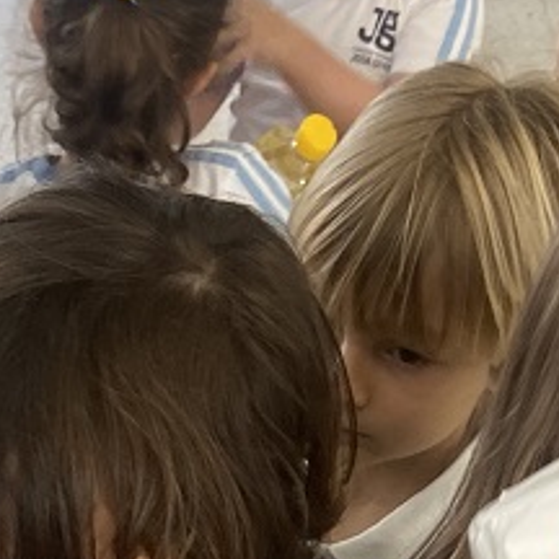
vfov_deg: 13.5
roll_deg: +0.7
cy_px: 983
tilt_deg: -38.4
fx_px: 2138
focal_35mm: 117
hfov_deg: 14.8
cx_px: 72
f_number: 1.8
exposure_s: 1/100
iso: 125
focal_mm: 4.25
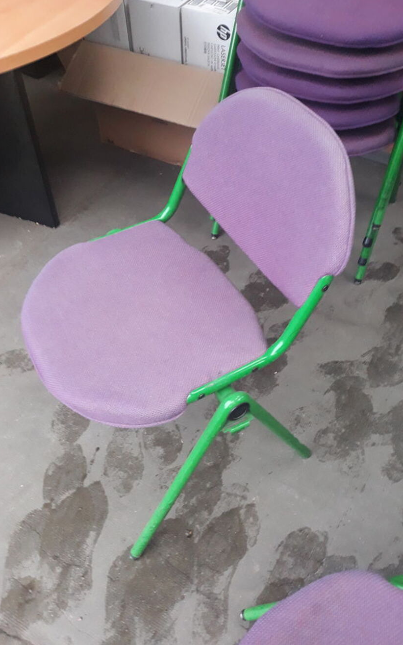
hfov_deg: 43.1
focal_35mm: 29
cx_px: 225
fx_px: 510
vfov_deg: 64.6
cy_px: 320
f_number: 1.7
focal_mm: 3.71
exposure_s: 1/25
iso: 320
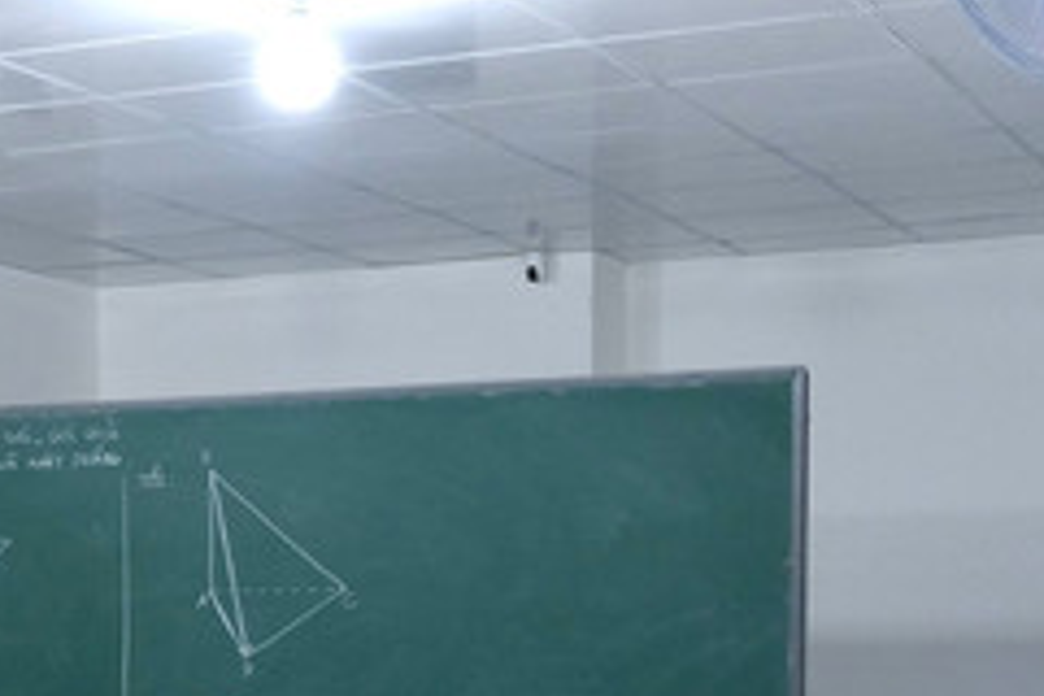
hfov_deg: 26.0
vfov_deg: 18.2
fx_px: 2088
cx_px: -96
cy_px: 766
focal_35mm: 72
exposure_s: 1/100
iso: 2000
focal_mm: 21.2
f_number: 4
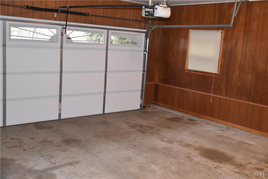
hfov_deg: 49.6
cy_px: 90
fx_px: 290
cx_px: 134
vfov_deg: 34.2
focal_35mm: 39
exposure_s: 1/60
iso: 1600
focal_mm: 26
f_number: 3.8
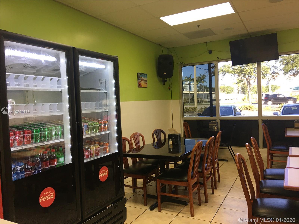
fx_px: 250
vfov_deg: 48.2
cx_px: 150
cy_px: 112
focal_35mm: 29
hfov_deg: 61.7
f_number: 2.2
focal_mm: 4.15
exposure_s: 1/30
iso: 32
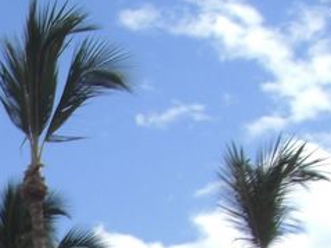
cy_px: 504
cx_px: -269
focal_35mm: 163
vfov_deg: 8.6
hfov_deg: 11.3
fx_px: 1558
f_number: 2.7
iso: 64
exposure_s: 1/1000
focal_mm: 6.2
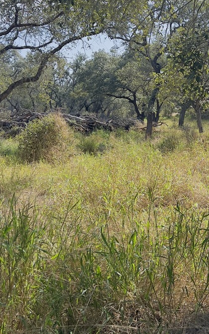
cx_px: 178
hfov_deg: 22.7
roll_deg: +1.1
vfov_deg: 35.9
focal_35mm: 56
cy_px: 107
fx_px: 511
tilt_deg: +1.2
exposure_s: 1/4115
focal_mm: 5.7
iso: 50
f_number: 1.5
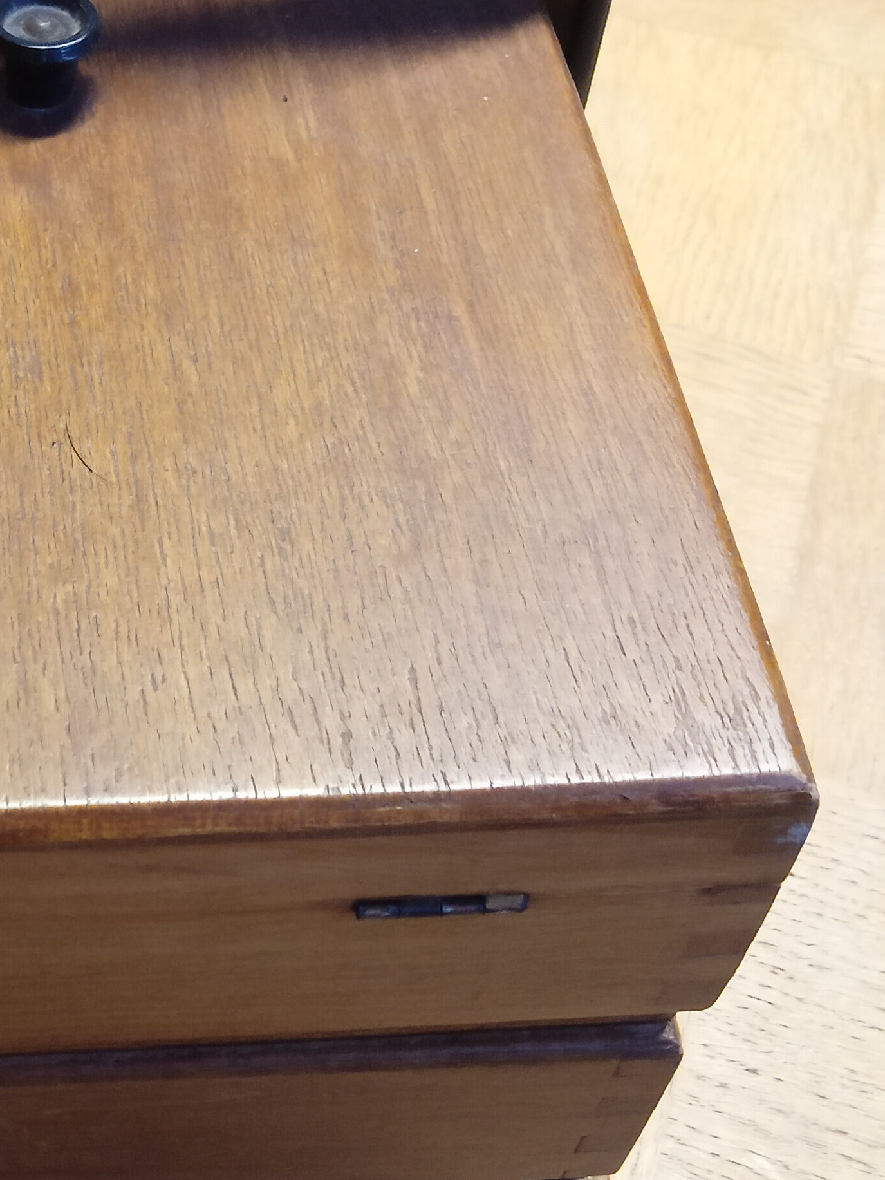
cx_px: 33
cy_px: 536
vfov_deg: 32.7
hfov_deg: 23.9
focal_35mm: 59
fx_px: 2011
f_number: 2.2
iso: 645
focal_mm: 3.46
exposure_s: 1/25
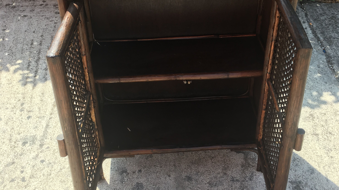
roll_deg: +1.1
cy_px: 51
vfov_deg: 27.4
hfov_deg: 47.4
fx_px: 386
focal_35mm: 43
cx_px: 168
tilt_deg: -35.5
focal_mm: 4.15
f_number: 2.2
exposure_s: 1/523
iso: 25
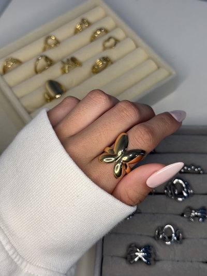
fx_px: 383
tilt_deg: -60.8
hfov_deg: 30.3
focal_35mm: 48
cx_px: 104
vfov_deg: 39.6
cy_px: 138
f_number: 1.78
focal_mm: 6.76
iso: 100
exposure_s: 1/115
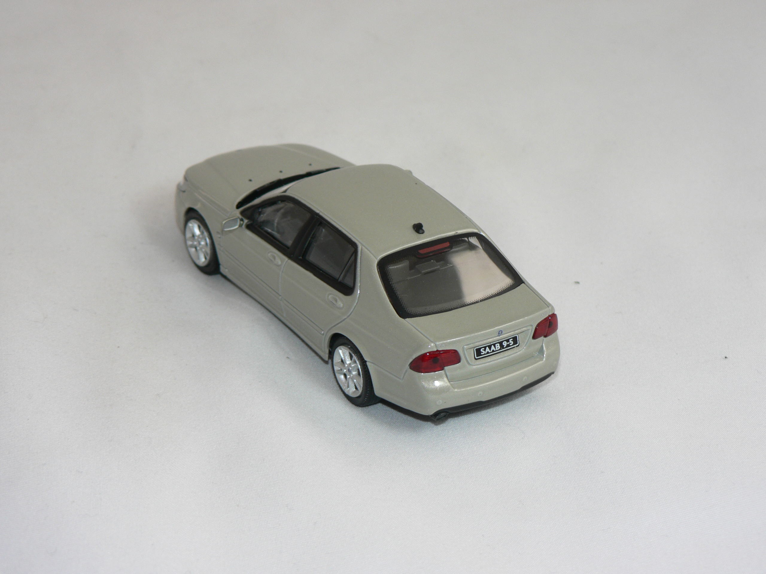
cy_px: 287
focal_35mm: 87
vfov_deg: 17.0
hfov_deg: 22.5
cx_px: 383
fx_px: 1925
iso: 80
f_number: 3.2
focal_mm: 14.5
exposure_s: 1/80
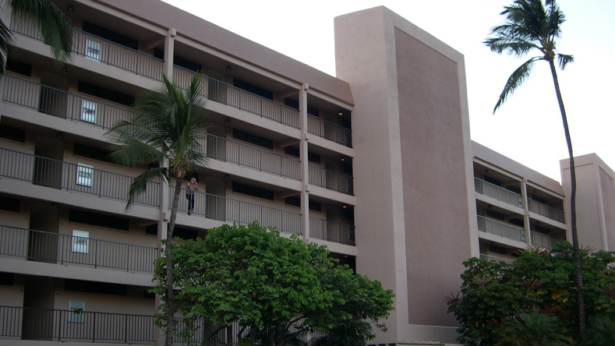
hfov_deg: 48.4
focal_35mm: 42
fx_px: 685
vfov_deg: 28.3
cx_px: 307
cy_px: 189
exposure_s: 1/308
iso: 100
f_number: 2.8
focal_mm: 8
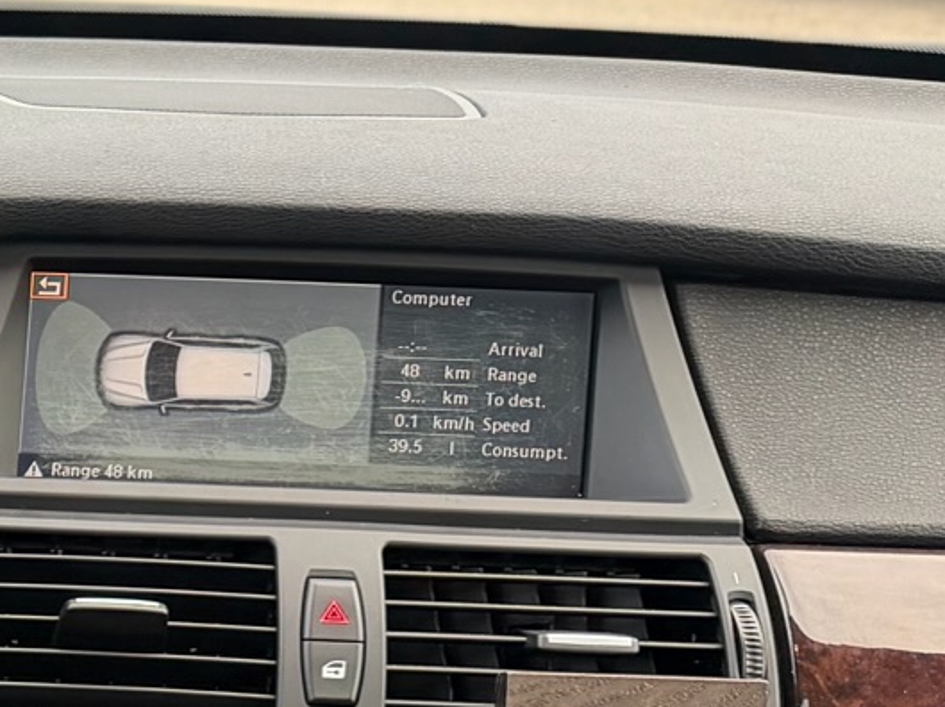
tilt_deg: -29.5
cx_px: -673
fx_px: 2537
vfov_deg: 14.8
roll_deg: +0.7
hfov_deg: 17.7
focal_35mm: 93
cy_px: 1034
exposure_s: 1/88
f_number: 1.78
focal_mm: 6.76
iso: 200
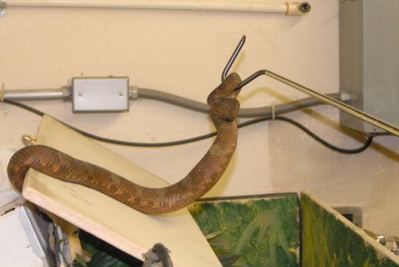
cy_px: 97
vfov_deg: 18.7
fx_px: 810
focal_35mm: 73
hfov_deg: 27.7
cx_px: 211
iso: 1600
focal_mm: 36
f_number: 5.6
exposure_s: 1/60
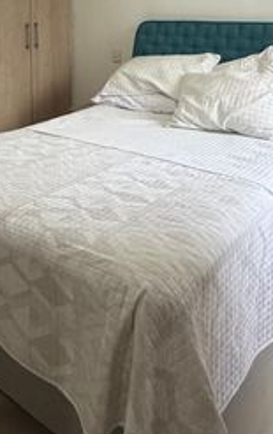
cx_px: 136
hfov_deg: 32.1
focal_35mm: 40
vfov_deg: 43.6
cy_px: 20
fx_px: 475
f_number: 2.2
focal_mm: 2.22
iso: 320
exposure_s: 1/120
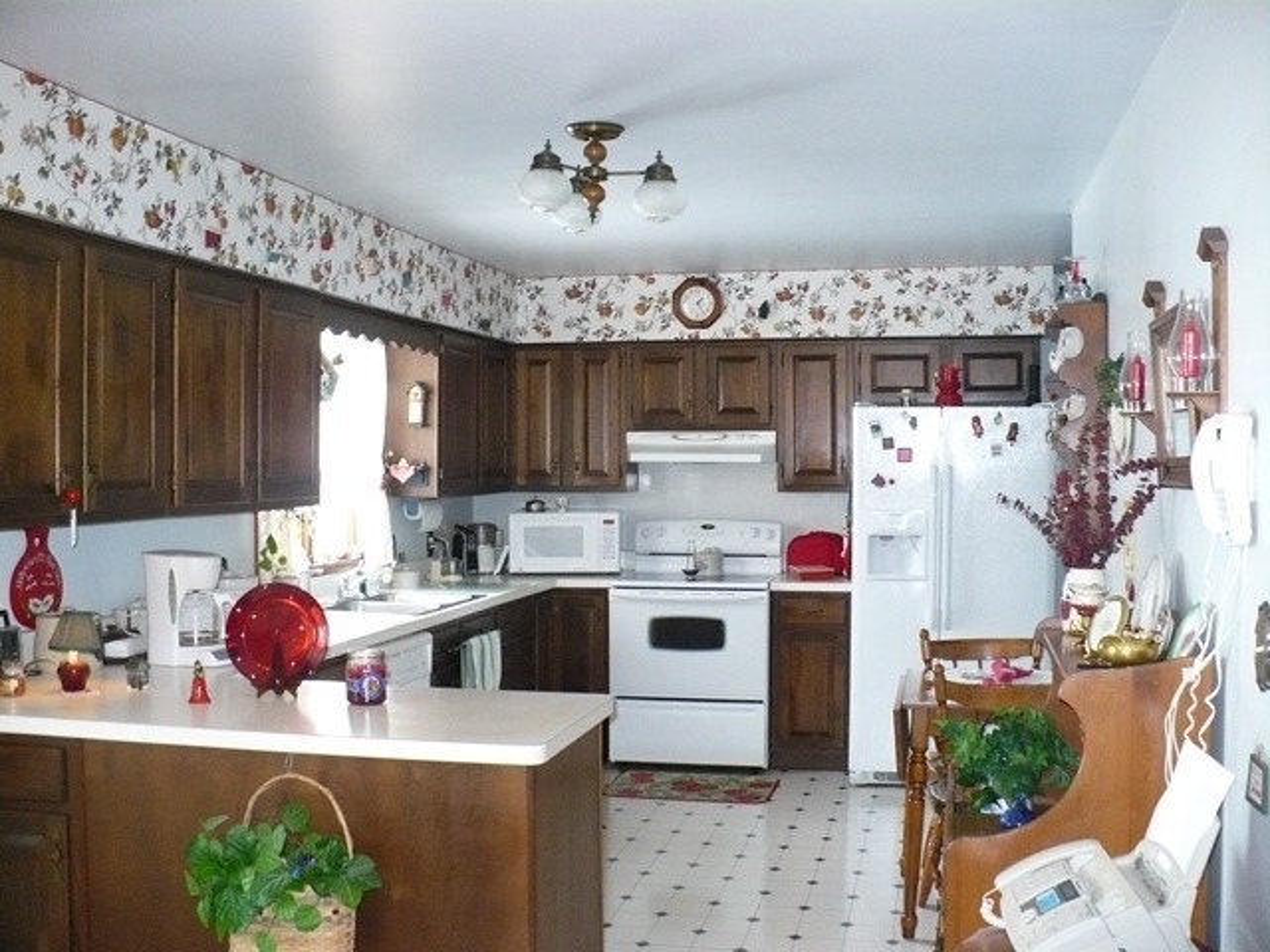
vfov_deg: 38.7
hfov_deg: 50.1
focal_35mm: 37
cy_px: 476
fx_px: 1357
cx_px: 635
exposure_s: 1/30
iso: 400
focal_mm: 6.1
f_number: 2.8
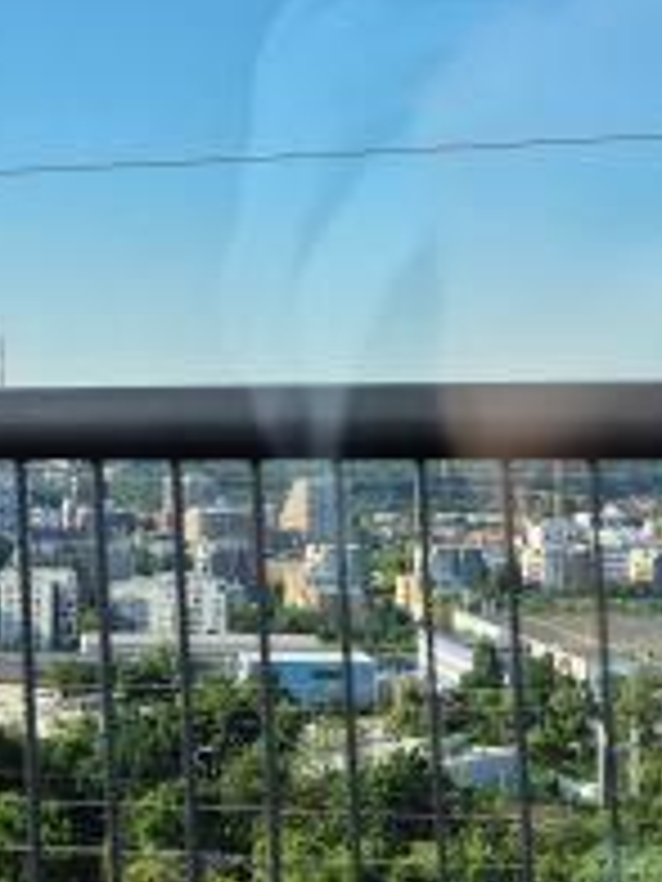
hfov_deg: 15.5
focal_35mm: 94
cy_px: 369
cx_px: 41
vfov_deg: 20.8
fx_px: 2397
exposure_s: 1/1236
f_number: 1.8
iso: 25
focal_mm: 5.4
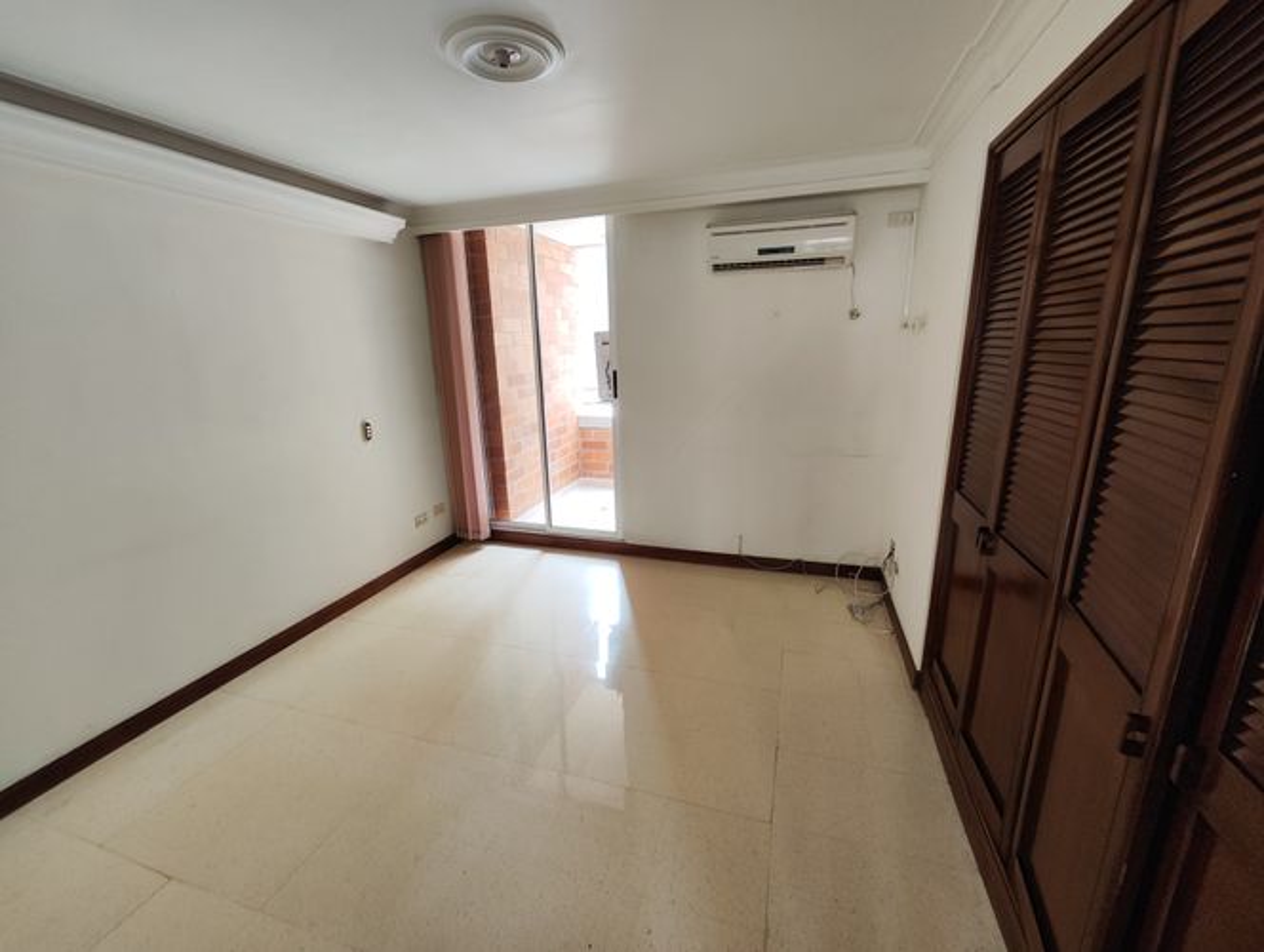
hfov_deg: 102.0
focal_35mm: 14
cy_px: 476
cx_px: 632
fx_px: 512
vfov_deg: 85.8
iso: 312
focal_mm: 2.16
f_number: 2.2
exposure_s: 1/24
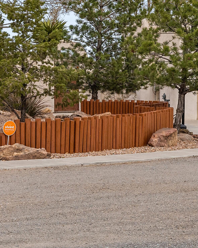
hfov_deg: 12.6
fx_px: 864
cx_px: 275
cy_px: 59
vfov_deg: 16.2
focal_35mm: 118
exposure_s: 1/800
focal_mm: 31
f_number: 9
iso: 320
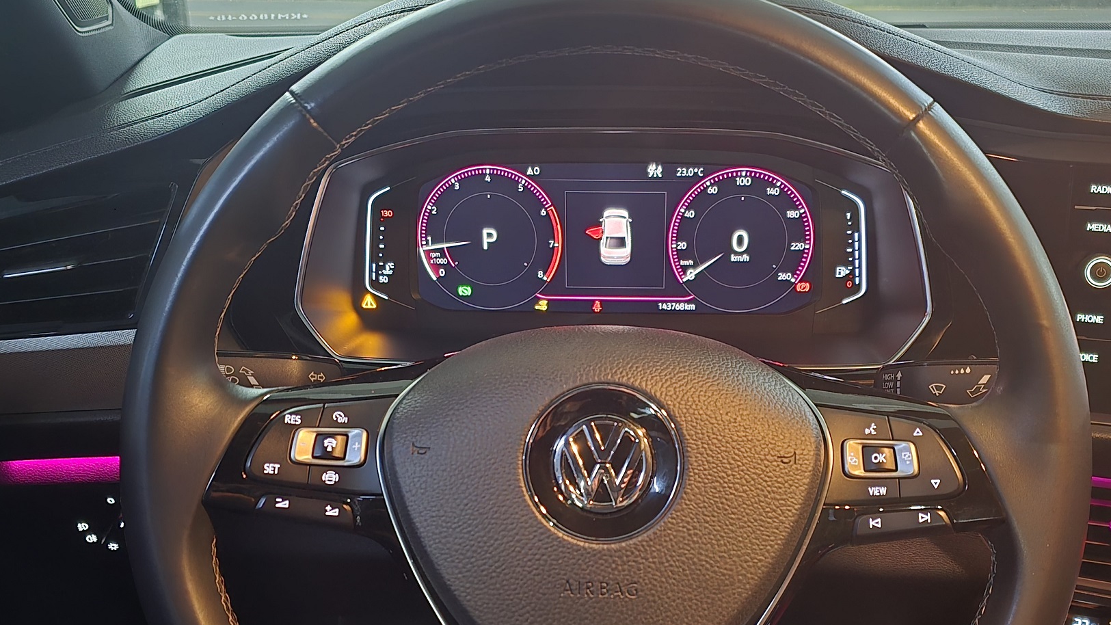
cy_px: 429
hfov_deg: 53.9
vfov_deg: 31.7
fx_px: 1090
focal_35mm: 37
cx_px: 618
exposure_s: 1/15
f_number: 1.7
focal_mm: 6.3
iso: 2500
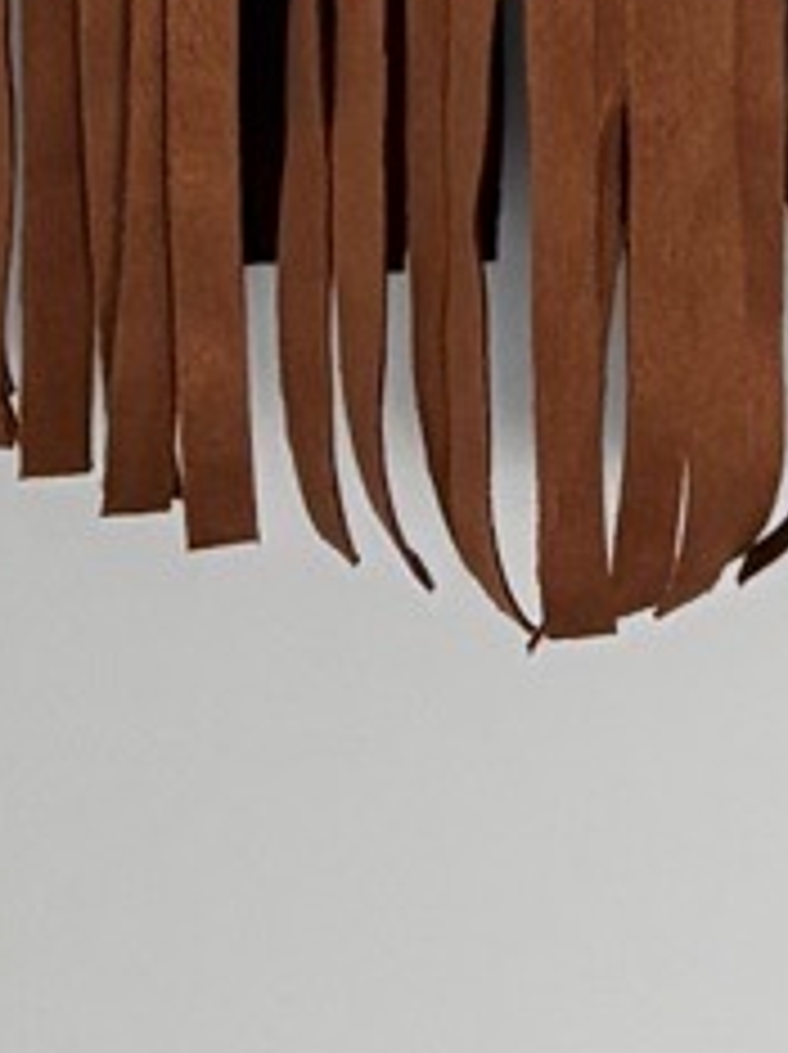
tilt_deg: +1.3
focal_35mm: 178
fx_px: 5413
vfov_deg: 8.8
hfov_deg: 8.1
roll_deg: +0.2
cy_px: -2300
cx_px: 1346
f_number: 1.6
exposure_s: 1/60
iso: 250
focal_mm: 5.96
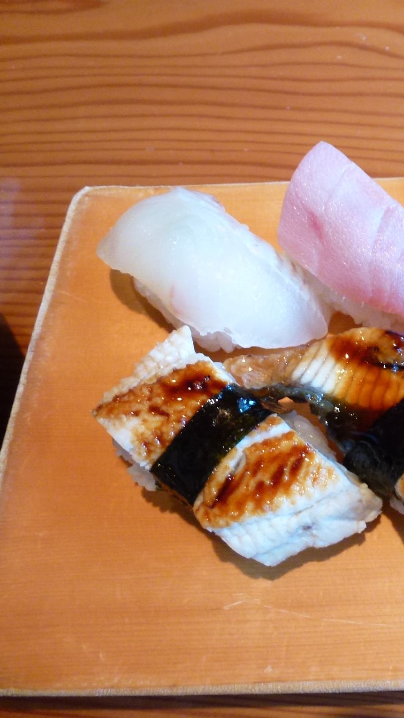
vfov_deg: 56.6
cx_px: 461
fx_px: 666
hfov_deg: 29.8
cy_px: 360
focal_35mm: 35
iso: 200
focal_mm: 4.3
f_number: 3.3
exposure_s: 1/30
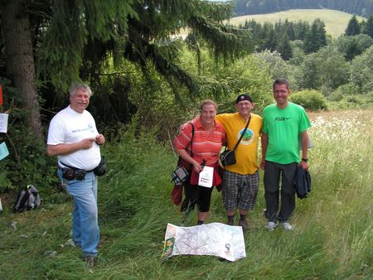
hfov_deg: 51.3
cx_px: 186
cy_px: 140
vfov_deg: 39.7
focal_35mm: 36
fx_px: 388
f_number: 3.2
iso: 50
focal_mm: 6
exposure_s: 1/125
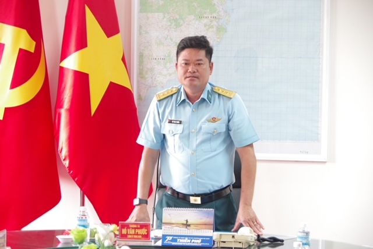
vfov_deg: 11.7
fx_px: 1213
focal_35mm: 117
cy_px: 124
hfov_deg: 17.5
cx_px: 186
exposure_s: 1/15
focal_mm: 78
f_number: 5.6
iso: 800
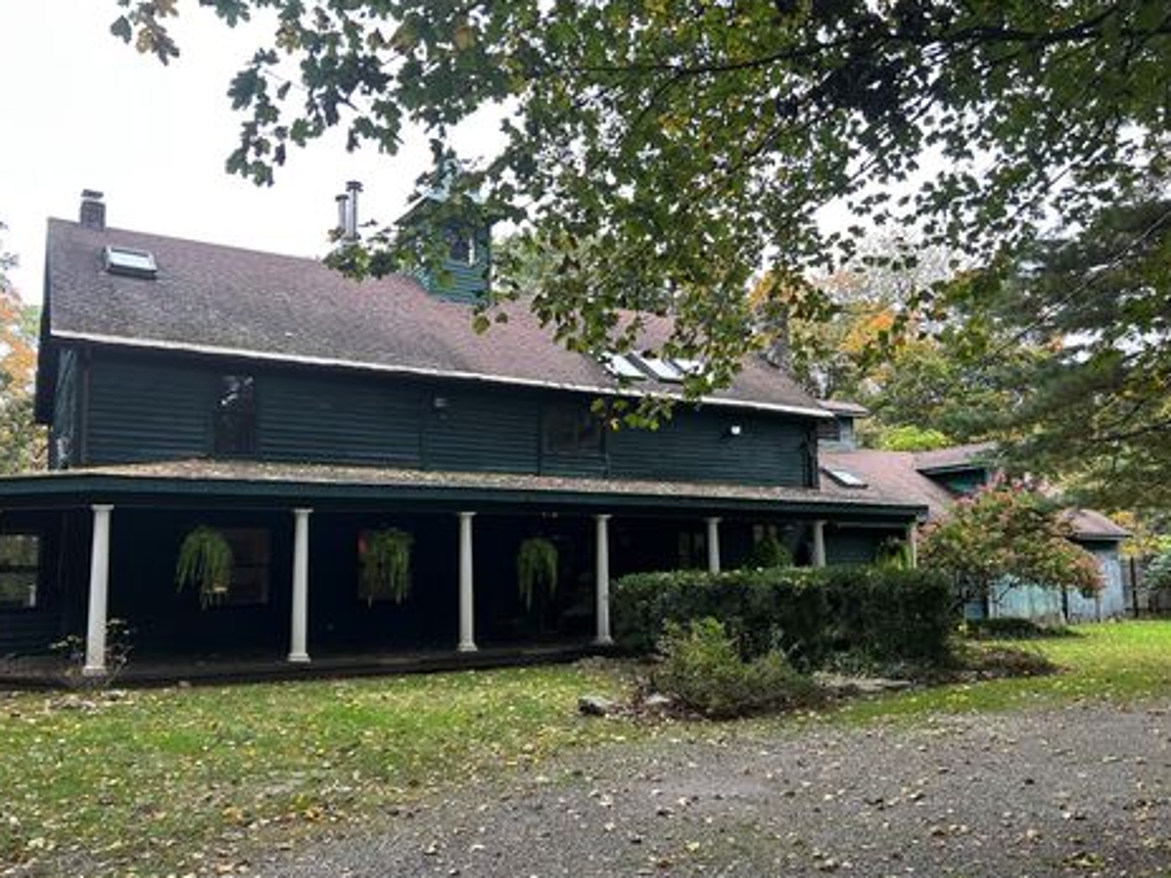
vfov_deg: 49.7
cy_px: 460
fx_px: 947
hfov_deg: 63.4
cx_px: 563
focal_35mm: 28
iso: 125
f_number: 1.5
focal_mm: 5.7
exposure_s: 1/79
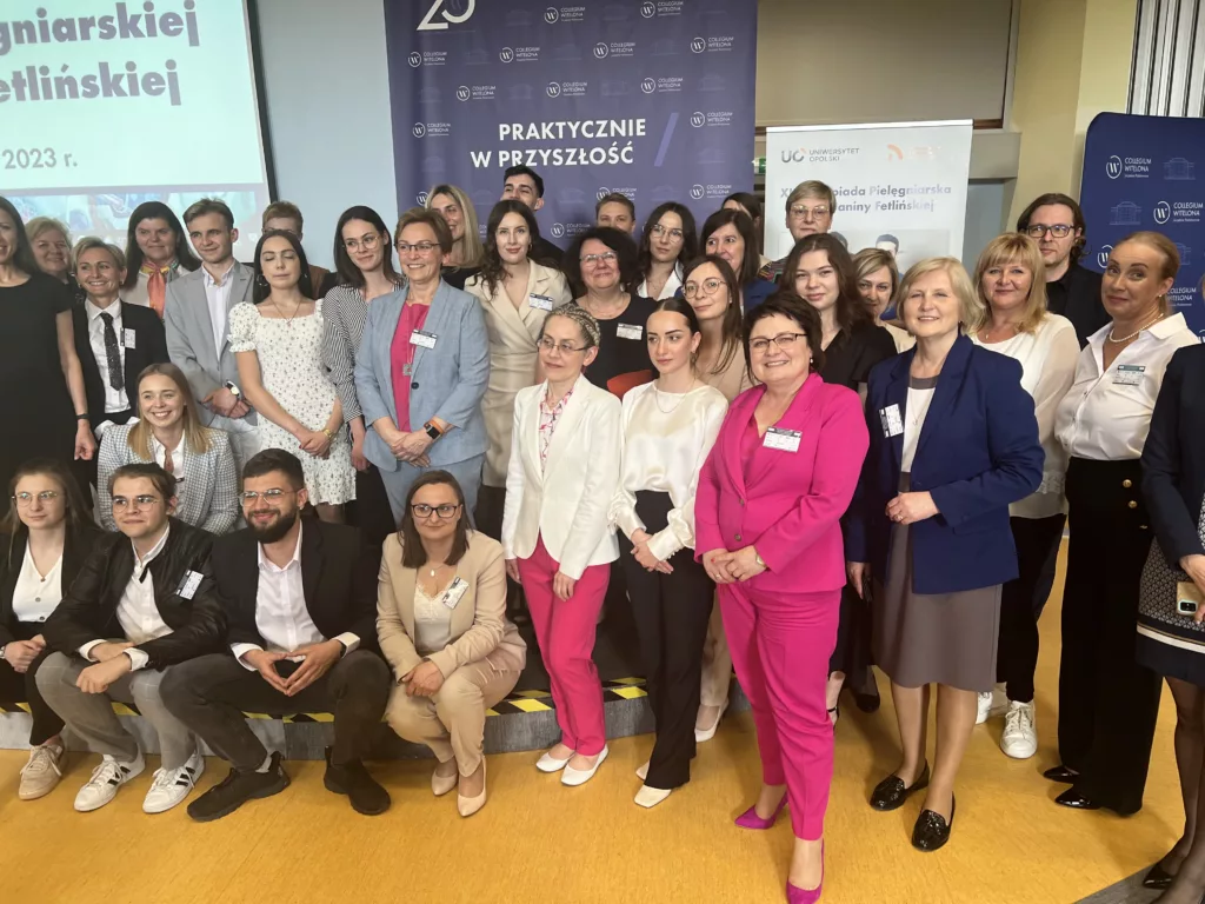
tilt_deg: -13.6
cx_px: 602
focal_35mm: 26
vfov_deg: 53.1
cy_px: 452
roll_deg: +2.2
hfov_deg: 67.3
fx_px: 905
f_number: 1.5
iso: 125
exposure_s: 1/100
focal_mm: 5.7
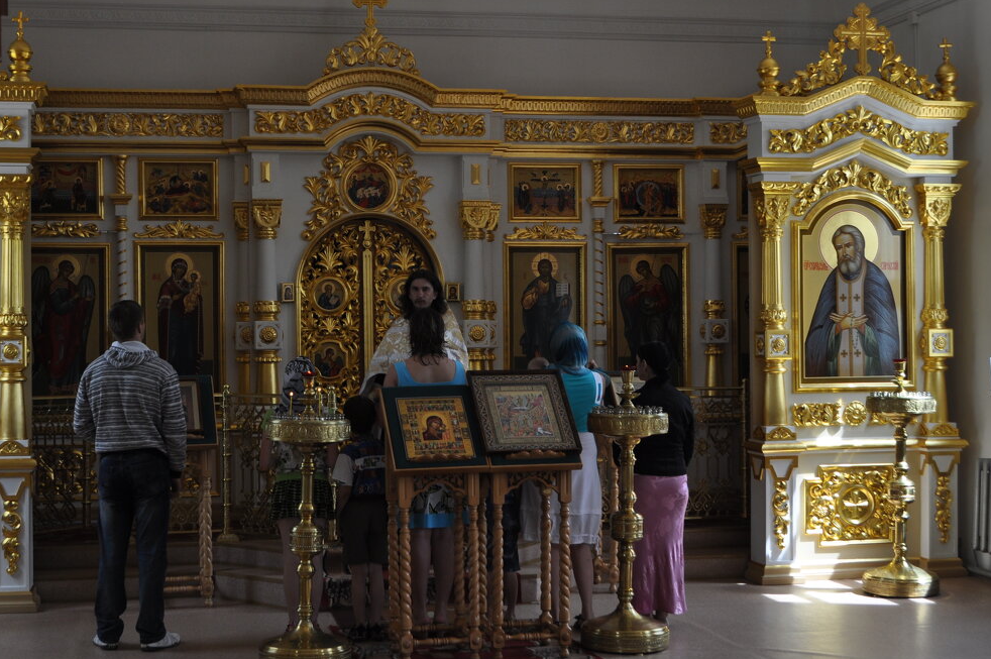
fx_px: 1513
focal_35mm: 55
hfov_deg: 36.2
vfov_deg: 24.6
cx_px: 422
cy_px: 324
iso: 320
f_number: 5.6
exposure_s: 1/125
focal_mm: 30
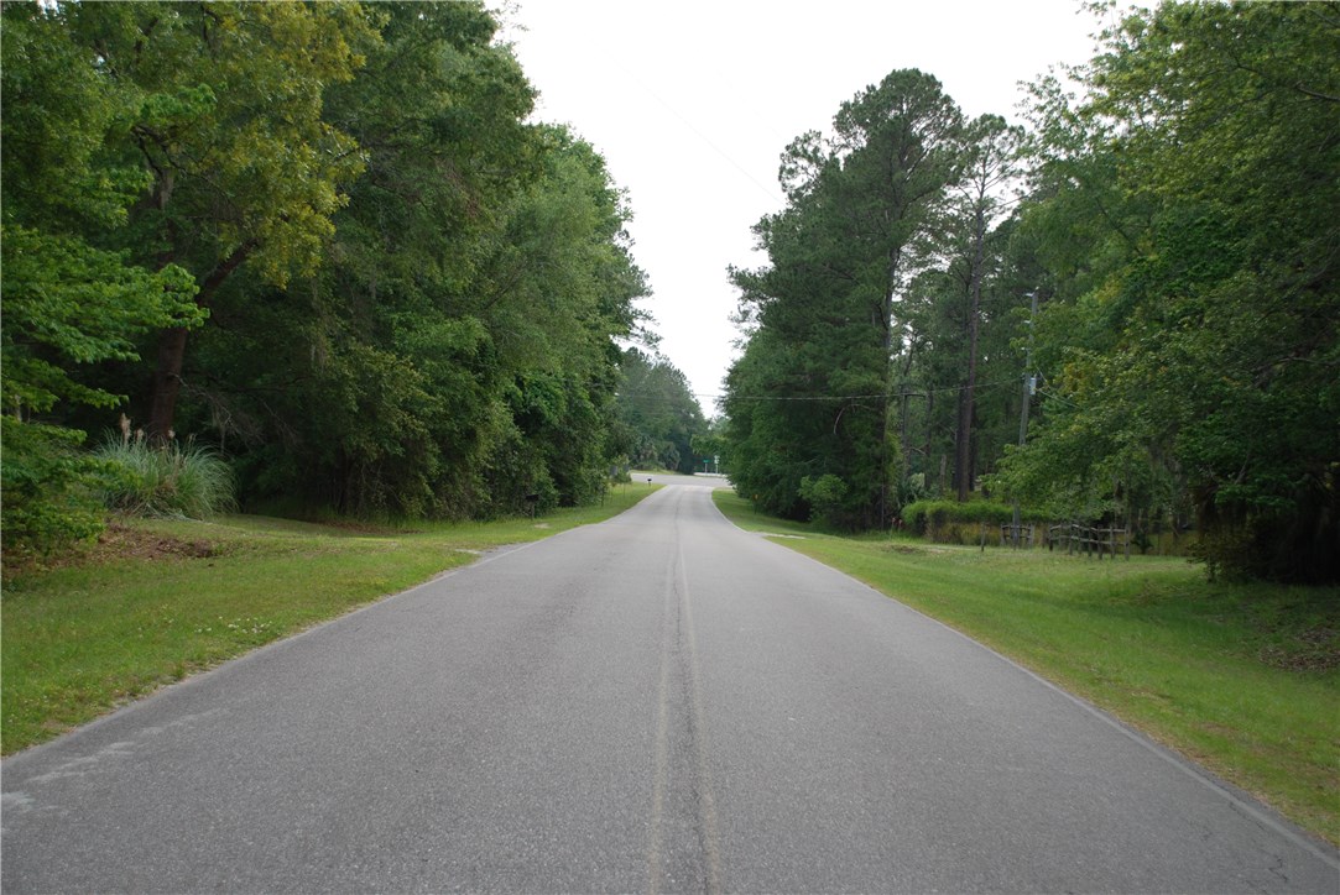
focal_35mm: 52
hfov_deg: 37.8
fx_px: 1956
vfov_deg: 25.8
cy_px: 448
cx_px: 670
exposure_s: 1/125
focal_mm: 35
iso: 100
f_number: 5.6
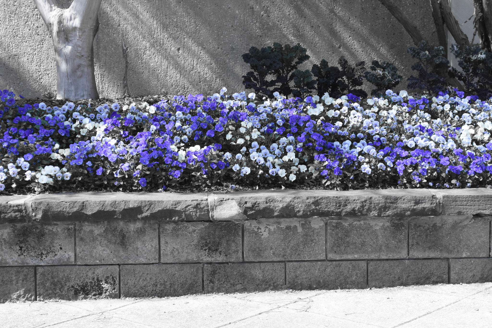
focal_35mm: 82
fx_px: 1127
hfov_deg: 24.6
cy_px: 164
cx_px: 246
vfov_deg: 16.6
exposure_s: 1/500
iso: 720
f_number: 8
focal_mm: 55
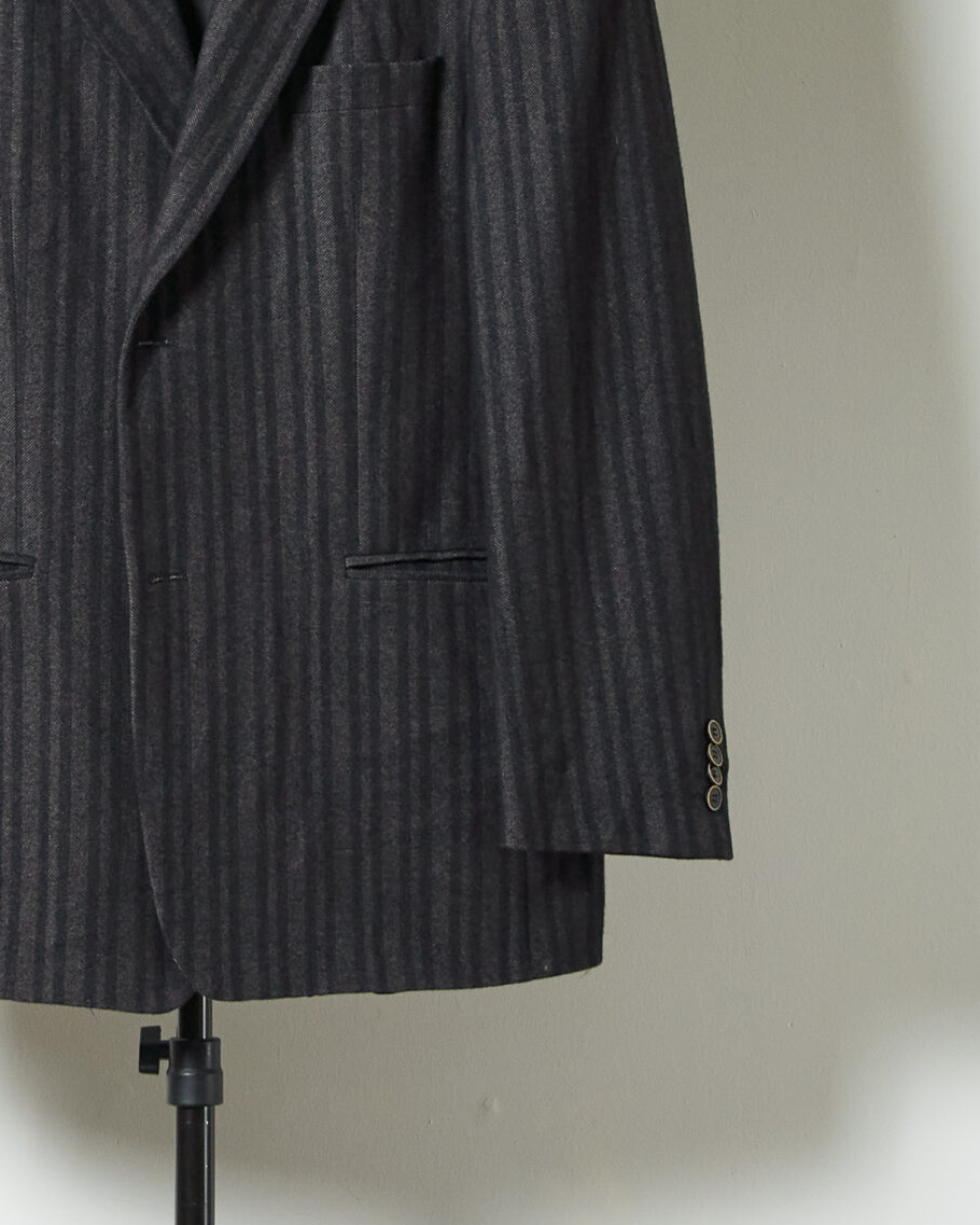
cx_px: 193
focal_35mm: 174
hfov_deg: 8.9
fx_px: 6309
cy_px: 232
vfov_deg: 11.0
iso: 200
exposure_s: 1/100
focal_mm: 55
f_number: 9
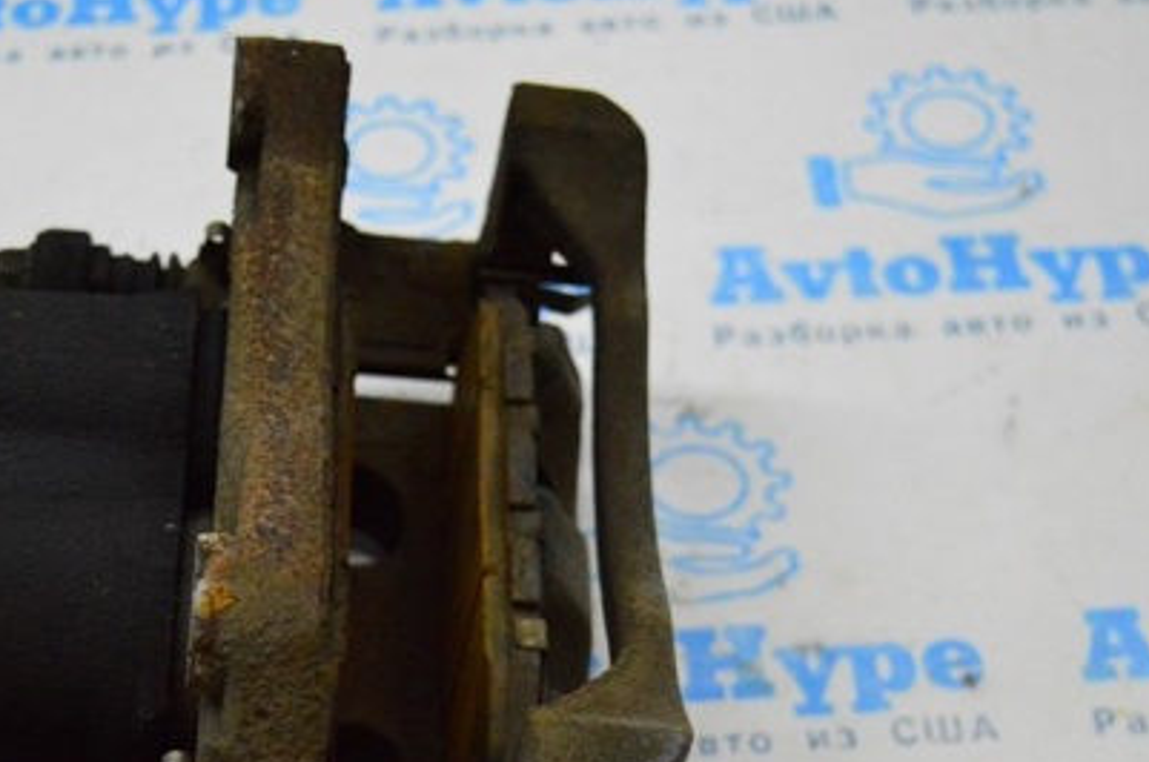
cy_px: 563
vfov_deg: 16.2
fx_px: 2670
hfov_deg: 24.0
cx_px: 292
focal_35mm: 84
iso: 6400
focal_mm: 35
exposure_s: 1/800
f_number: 4.5
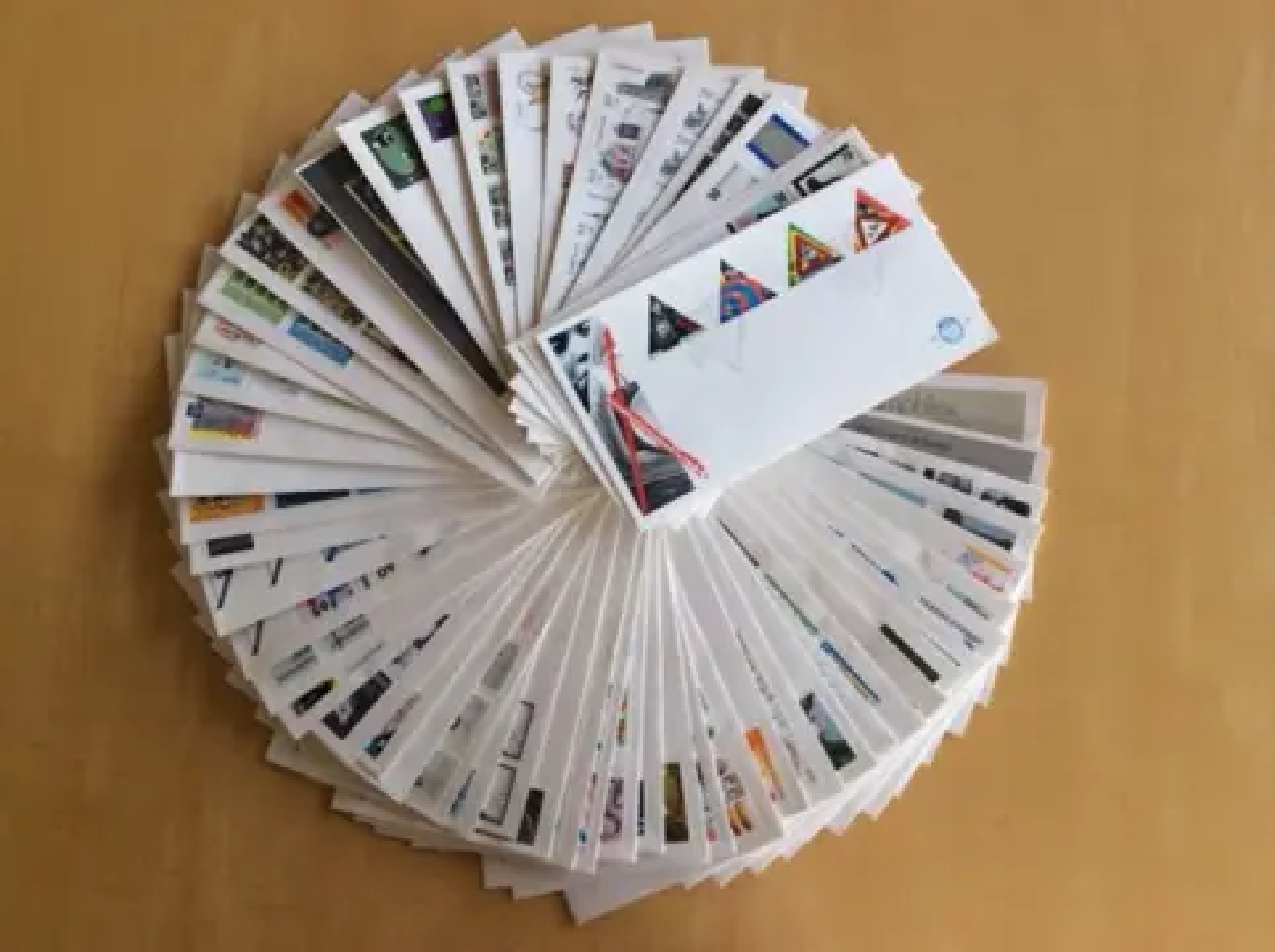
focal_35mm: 32
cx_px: 638
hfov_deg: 56.9
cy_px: 476
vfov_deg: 44.1
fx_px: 1177
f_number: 2.4
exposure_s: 1/25
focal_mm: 3.3
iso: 32
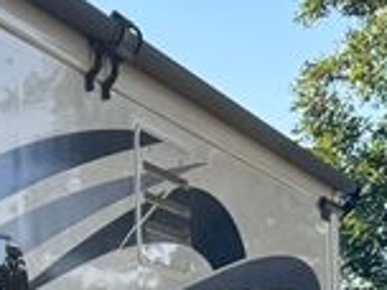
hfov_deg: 11.4
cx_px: -280
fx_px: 1811
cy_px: 417
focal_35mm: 162
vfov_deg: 9.0
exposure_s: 1/2105
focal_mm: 6.76
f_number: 1.78
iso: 80
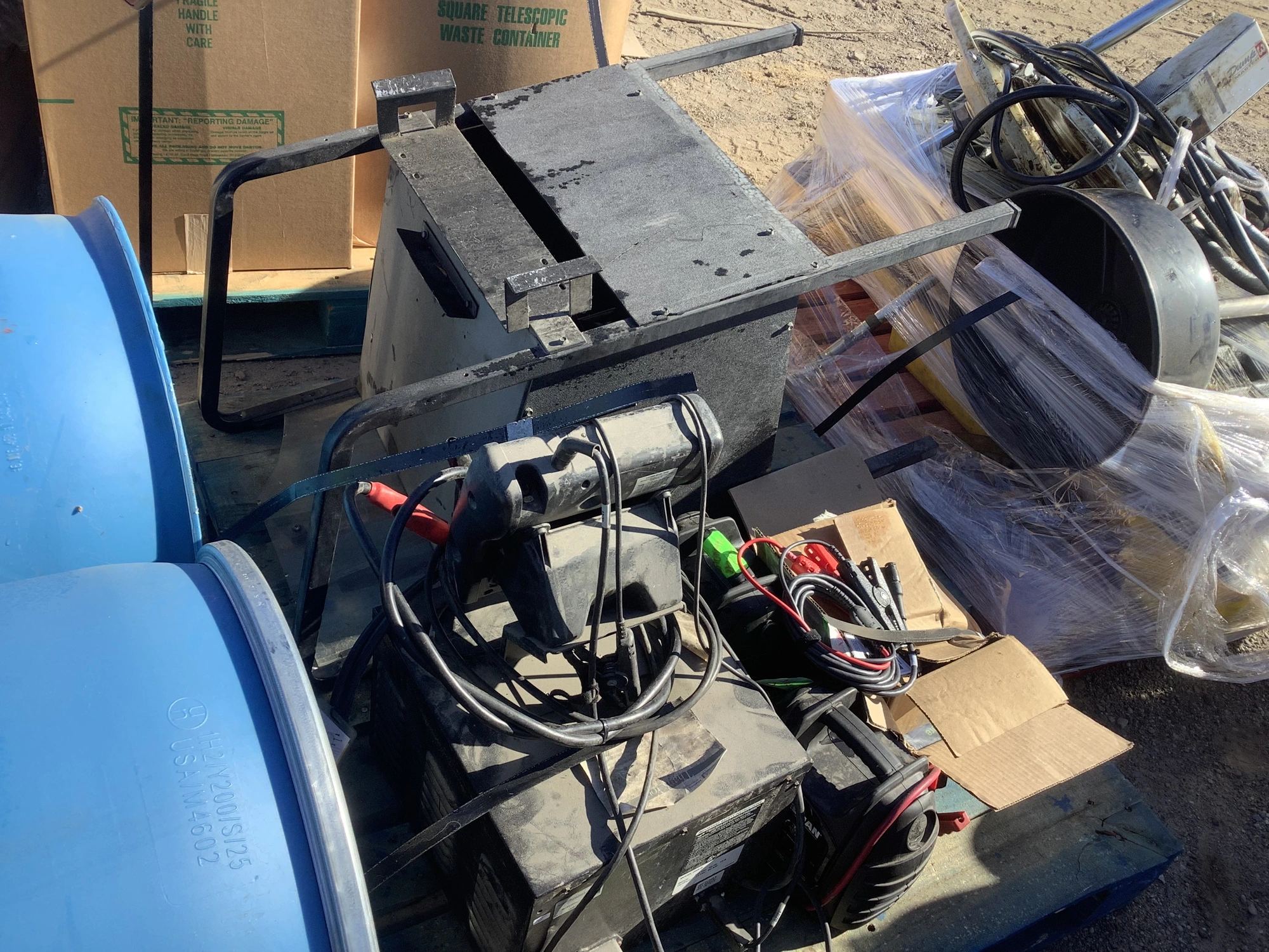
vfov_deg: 45.4
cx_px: 634
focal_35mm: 31
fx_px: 1136
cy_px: 476
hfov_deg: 58.4
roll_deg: -15.3
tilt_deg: -39.8
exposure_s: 1/509
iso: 25
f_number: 2.4
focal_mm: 3.3
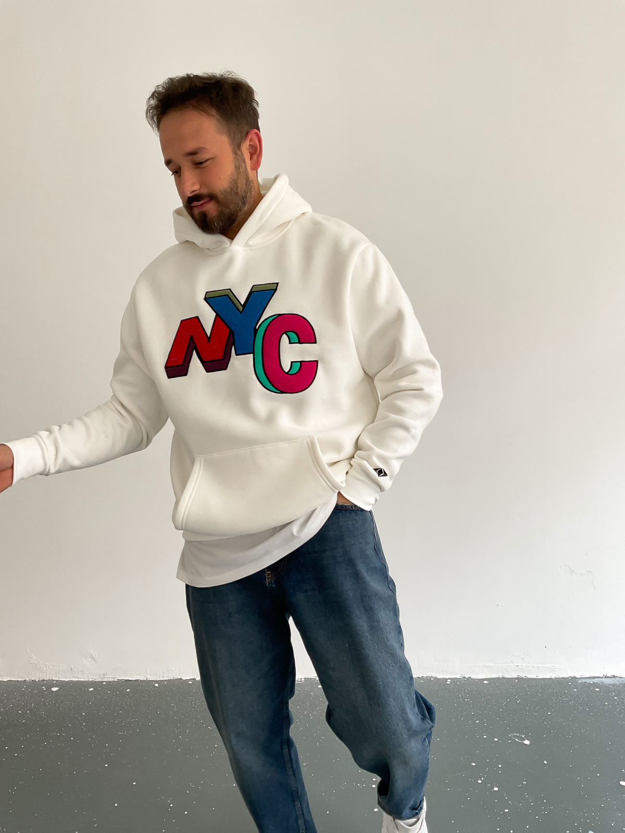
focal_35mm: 29
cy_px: 416
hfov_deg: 48.2
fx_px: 698
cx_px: 312
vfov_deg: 61.7
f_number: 1.8
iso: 40
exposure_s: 1/120
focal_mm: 3
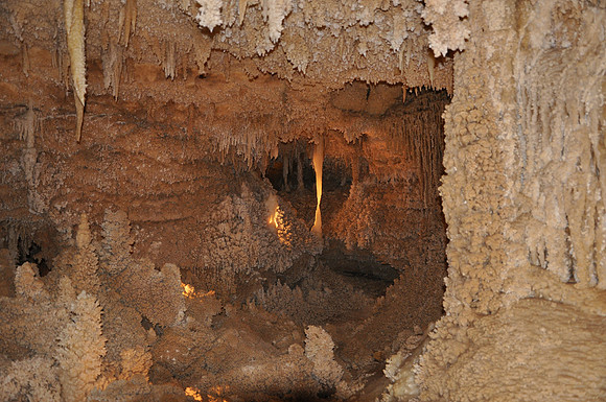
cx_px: 303
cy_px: 201
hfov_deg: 53.2
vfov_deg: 36.8
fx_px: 605
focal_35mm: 36
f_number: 3.8
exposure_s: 1/60
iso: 800
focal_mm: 24
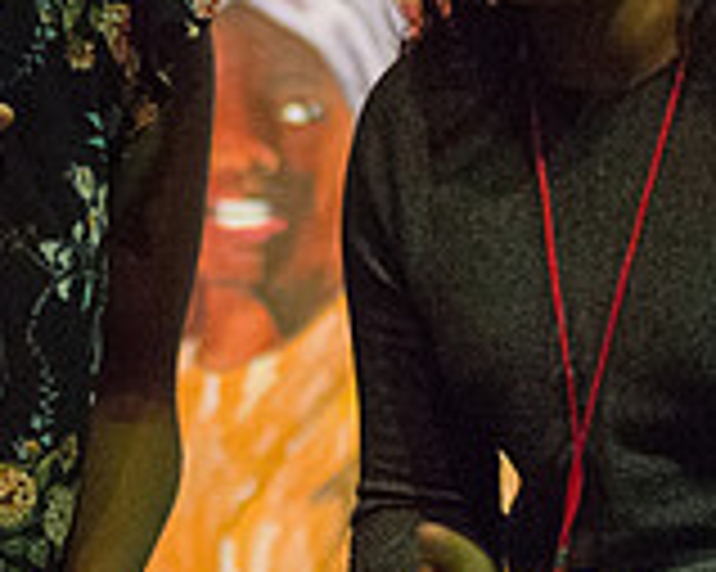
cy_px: 64
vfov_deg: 4.4
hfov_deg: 5.4
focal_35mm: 355
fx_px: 7518
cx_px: 79
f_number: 2.8
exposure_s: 1/250
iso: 4000
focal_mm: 80
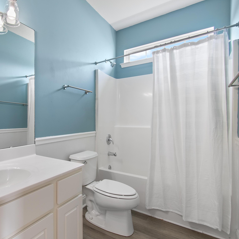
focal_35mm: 20
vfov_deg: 74.8
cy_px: 118
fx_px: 156
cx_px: 65
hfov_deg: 70.6
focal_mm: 10
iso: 100
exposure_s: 1/4
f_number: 4.5
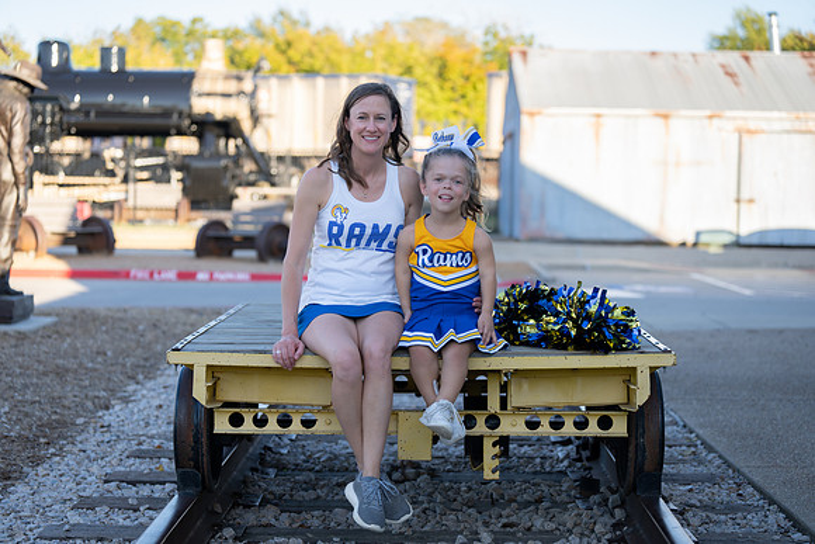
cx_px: 408
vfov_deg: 19.5
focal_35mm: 70
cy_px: 272
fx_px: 1585
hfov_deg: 28.8
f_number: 2.8
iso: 100
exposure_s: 1/320
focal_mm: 70
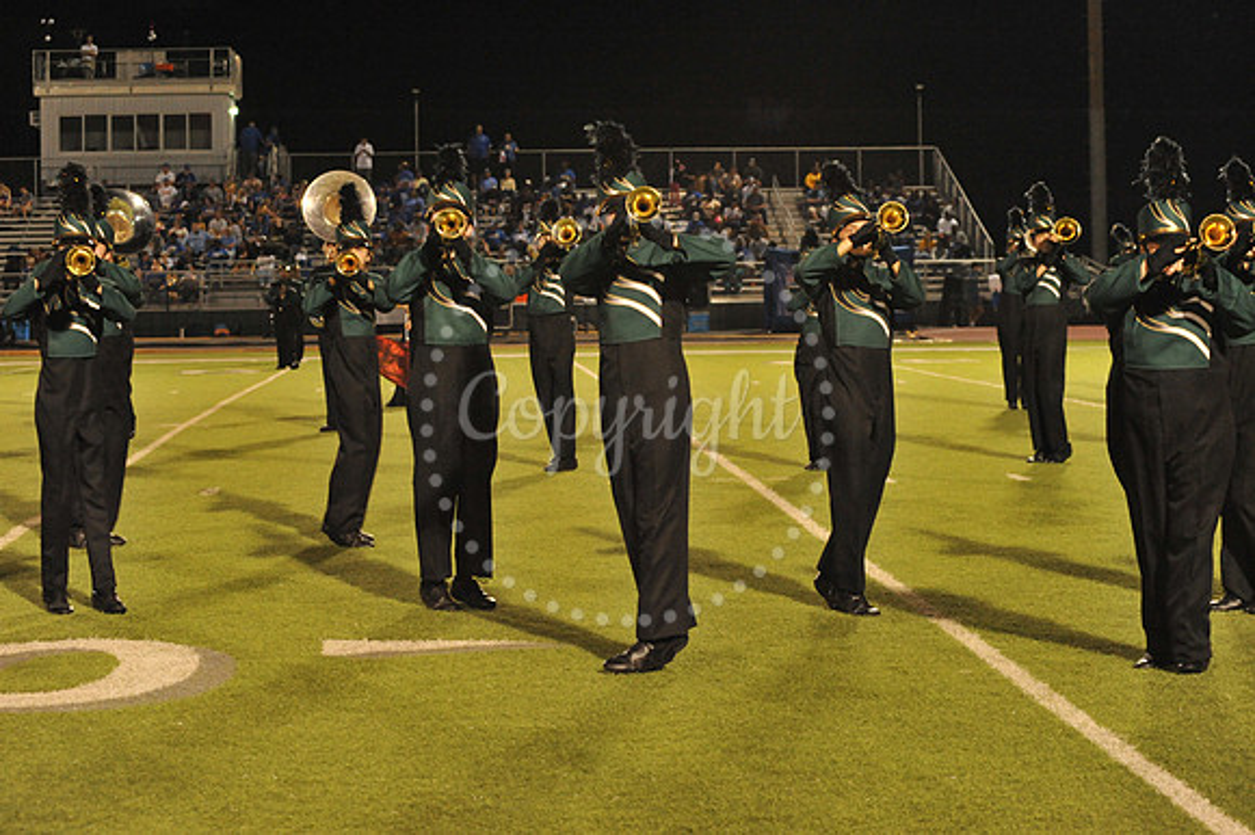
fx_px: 2787
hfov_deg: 25.4
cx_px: 628
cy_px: 418
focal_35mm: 80
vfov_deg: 17.0
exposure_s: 1/200
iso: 5000
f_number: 5.6
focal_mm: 80
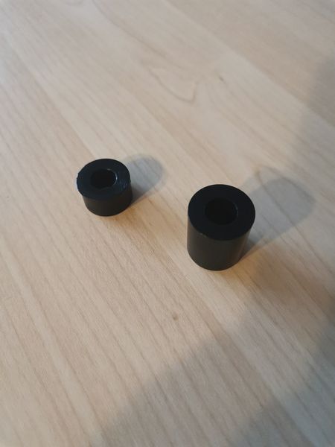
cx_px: 168
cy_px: 224
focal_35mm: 26
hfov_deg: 53.1
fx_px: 335
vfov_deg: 67.3
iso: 500
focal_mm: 4.75
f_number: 1.8
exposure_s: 1/33.3
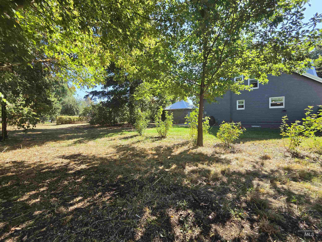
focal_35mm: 13
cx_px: 161
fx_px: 121
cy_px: 121
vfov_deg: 89.9
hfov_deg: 106.2
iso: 100
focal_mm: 2.2
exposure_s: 1/845
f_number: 2.2
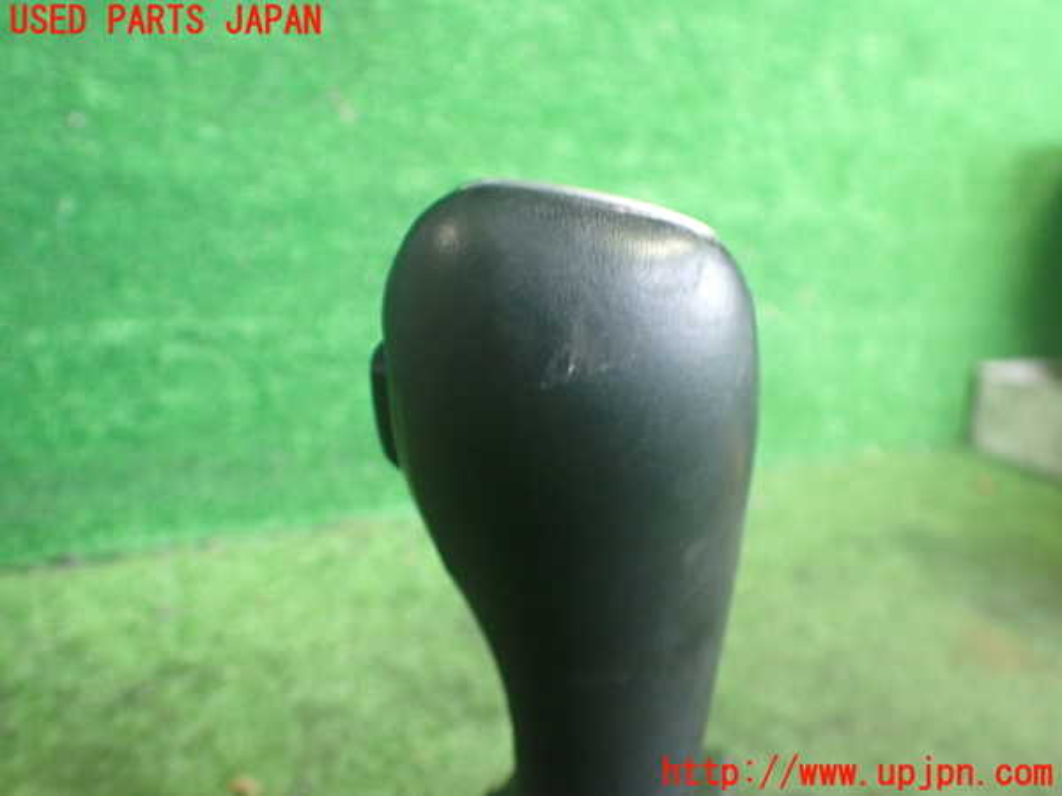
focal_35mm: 30
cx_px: 531
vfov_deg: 46.8
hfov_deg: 60.0
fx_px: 920
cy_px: 398
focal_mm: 5.4
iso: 800
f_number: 2.3
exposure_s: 1/50
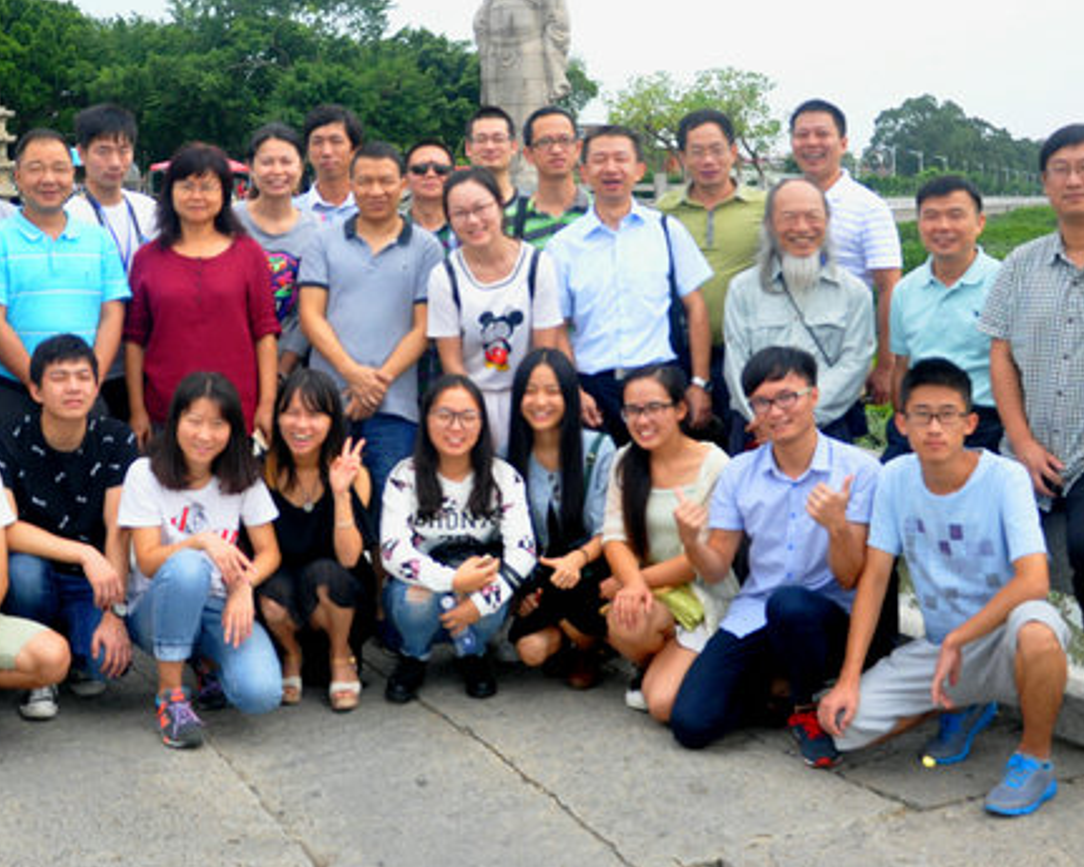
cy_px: 315
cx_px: 423
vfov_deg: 31.9
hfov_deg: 39.3
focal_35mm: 47
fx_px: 1508
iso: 400
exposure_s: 1/1600
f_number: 5.6
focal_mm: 18
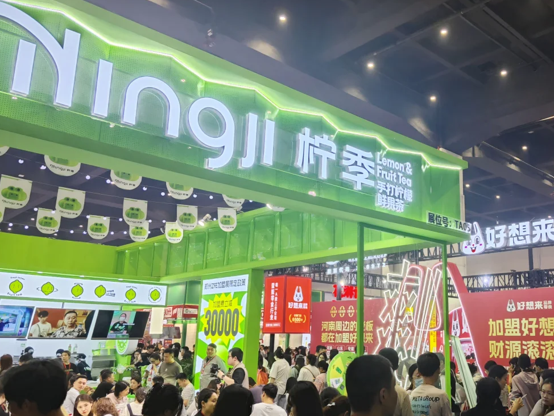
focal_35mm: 34
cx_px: 371
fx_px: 544
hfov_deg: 52.9
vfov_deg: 41.7
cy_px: 233
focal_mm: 5.43
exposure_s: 1/100
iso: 250
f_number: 1.8
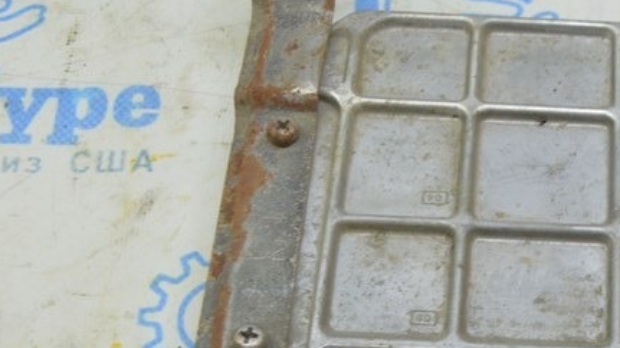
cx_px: 568
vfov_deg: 12.8
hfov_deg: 22.3
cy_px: 346
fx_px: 1532
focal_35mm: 93
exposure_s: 1/20
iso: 400
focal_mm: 25
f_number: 5.6
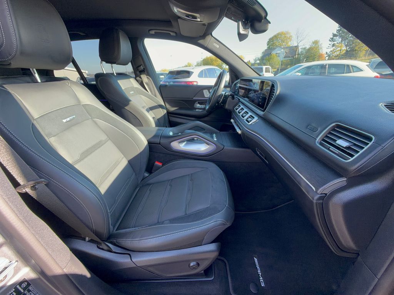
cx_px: 197
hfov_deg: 102.1
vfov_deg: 85.7
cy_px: 148
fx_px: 159
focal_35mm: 14
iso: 32
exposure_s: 1/65
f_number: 2.2
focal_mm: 2.22
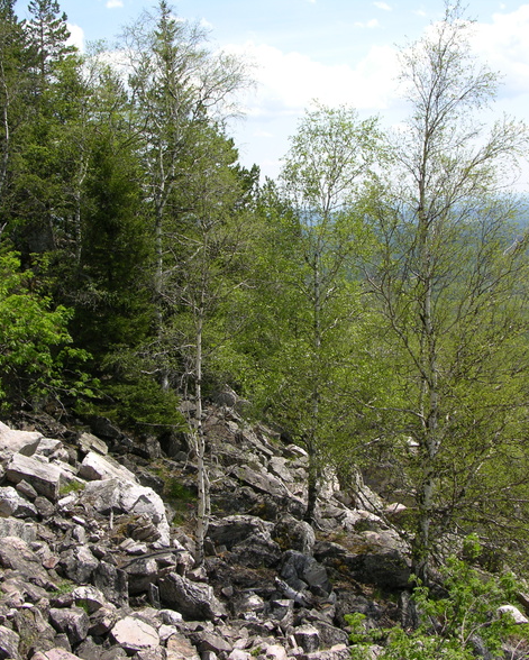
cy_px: 332
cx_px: 259
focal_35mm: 46
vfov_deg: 40.3
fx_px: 900
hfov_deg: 32.8
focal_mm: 8.9
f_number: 5
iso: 50
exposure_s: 1/250
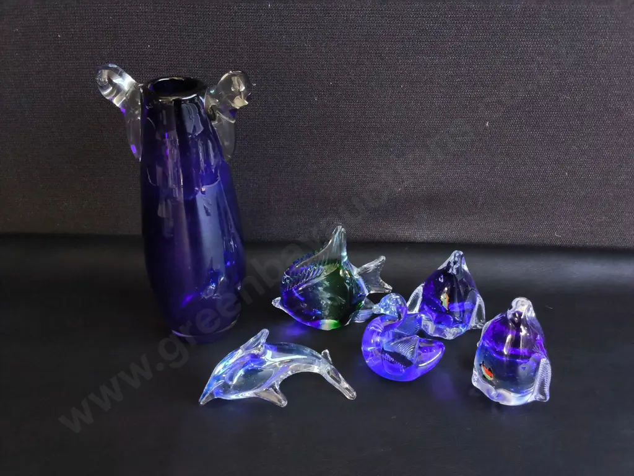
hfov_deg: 65.3
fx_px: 495
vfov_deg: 51.4
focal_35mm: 27
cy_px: 238
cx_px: 317
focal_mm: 2.87
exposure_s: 1/60
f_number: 2
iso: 400
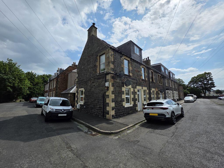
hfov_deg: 106.2
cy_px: 84
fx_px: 84
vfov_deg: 89.9
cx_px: 112
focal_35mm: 13
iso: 40
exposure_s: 1/5581
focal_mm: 2.2
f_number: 1.9
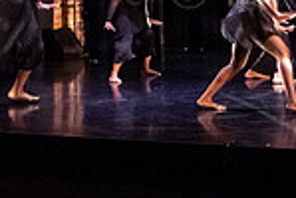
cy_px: -93
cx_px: 316
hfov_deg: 16.3
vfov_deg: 10.9
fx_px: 1005
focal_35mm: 122
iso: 6400
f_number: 3.2
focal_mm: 28
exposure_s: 1/250
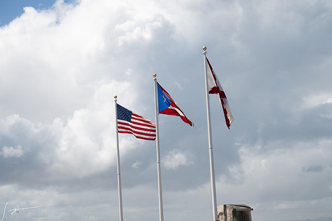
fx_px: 646
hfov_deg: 28.8
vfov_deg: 19.5
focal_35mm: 70
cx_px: 166
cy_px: 110
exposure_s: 1/125
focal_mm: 70
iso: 64
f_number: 8
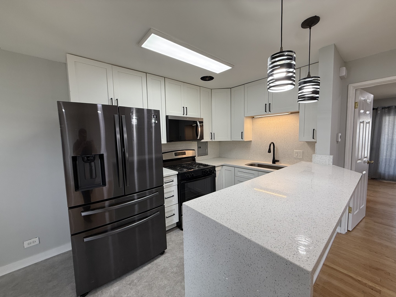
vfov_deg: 85.7
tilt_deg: -4.0
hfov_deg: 102.1
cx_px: 198
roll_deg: +1.2
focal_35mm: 14
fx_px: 160
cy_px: 148
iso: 80
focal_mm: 2.22
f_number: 2.2
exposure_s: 1/120
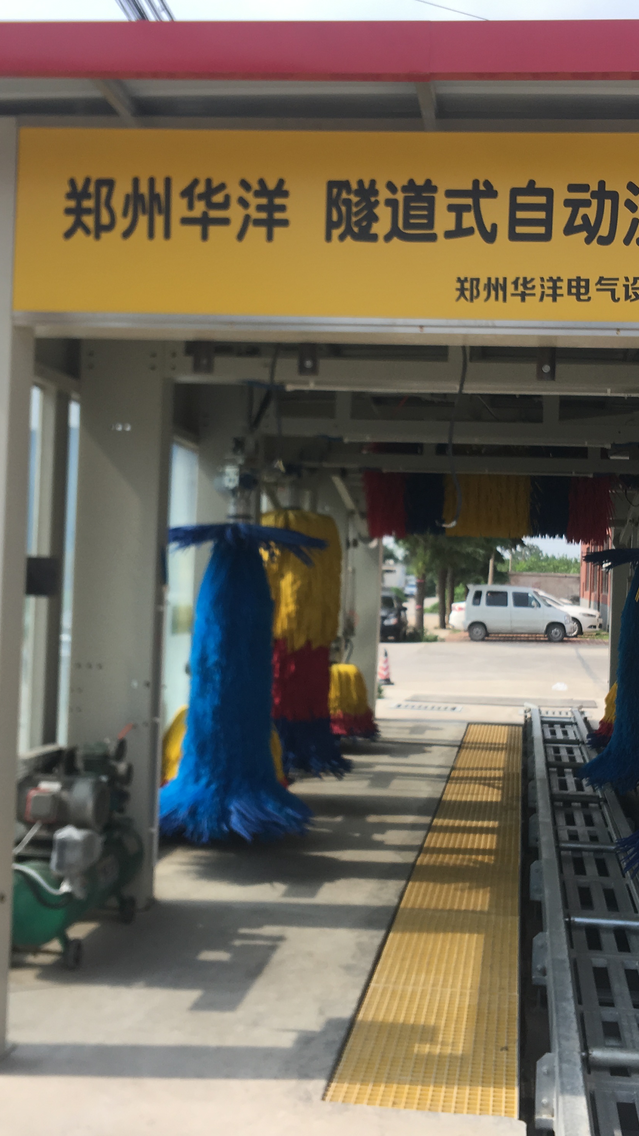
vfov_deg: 47.4
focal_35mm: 43
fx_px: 1296
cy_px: 563
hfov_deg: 27.6
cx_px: 413
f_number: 2.2
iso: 25
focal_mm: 4.15
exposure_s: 1/884
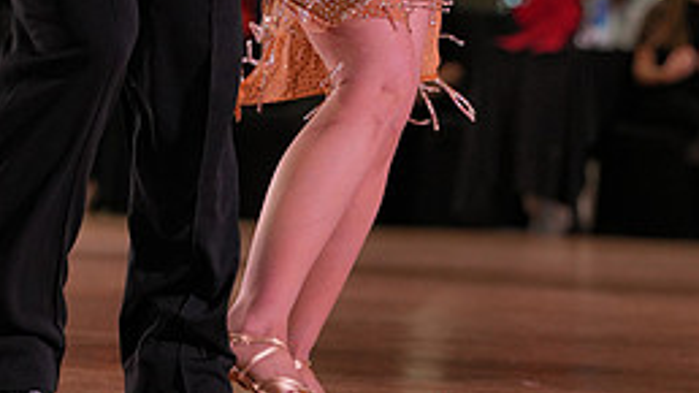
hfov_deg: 7.1
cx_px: 302
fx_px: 5596
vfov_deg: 4.0
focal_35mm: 302
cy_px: -168
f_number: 4
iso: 1000
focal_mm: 128
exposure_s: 1/400
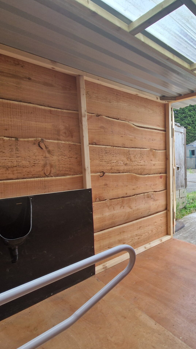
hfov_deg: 49.2
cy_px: 175
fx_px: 176
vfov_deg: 89.6
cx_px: 190
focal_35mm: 19
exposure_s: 1/100
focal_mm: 2.2
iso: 64
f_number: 2.2
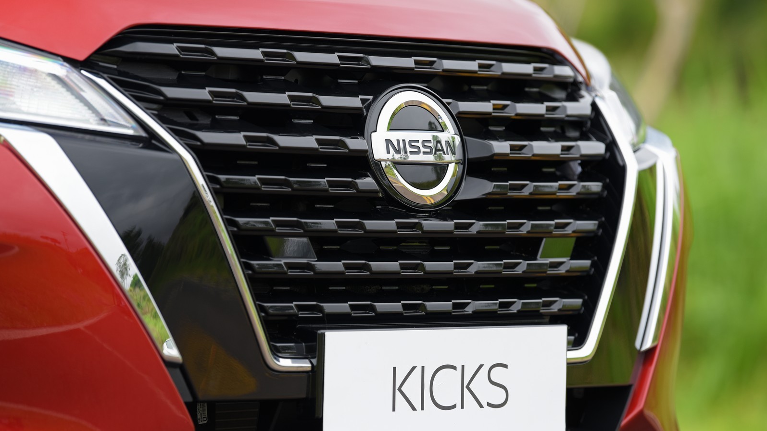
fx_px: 3742
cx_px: 384
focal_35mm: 184
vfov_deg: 6.6
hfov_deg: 11.7
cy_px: 234
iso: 250
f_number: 3.5
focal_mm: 175
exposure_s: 1/250
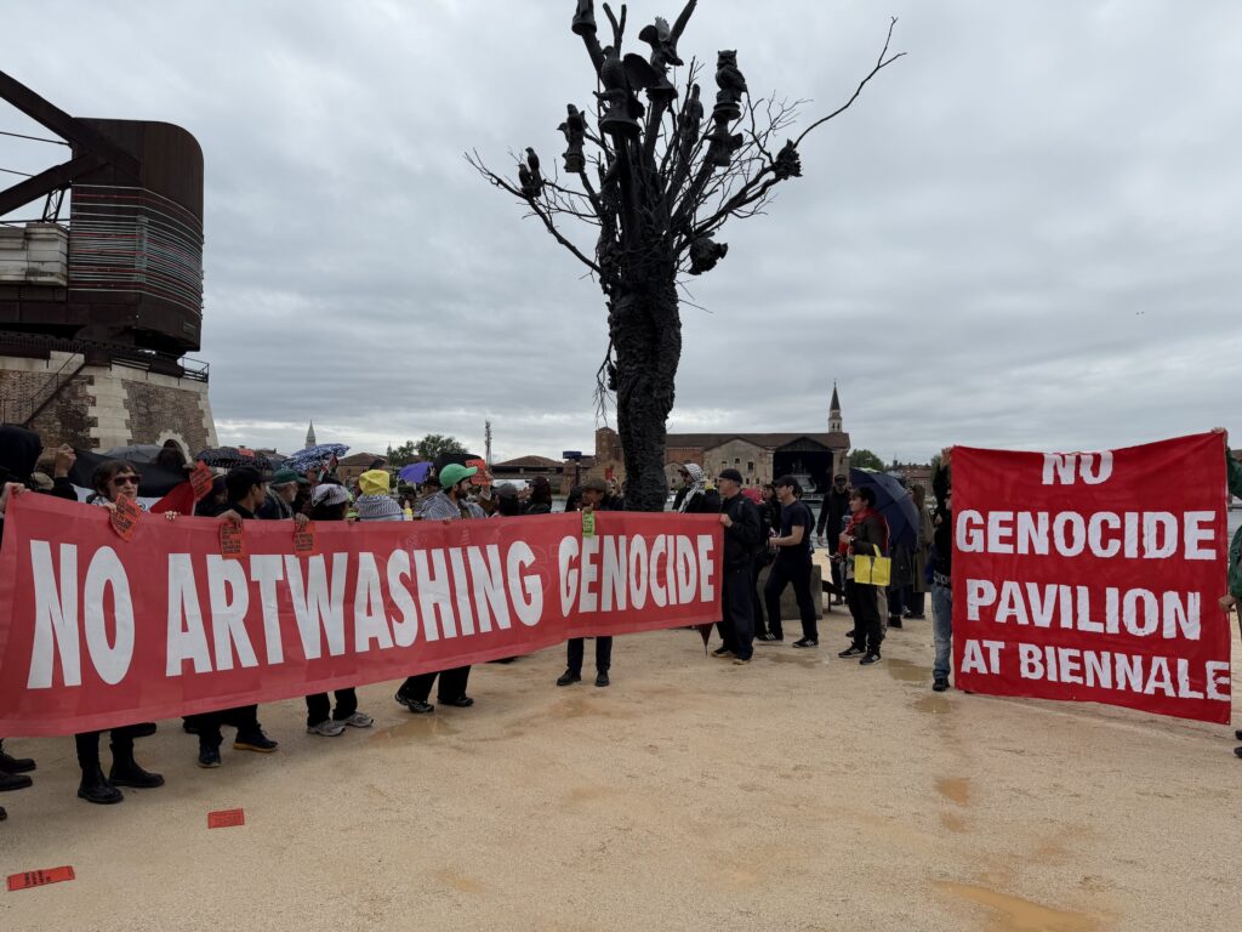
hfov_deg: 71.6
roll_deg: -0.1
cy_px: 466
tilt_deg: +2.1
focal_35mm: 24
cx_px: 621
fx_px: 861
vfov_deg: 56.8
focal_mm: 6.76
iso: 80
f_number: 1.78
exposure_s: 1/6173
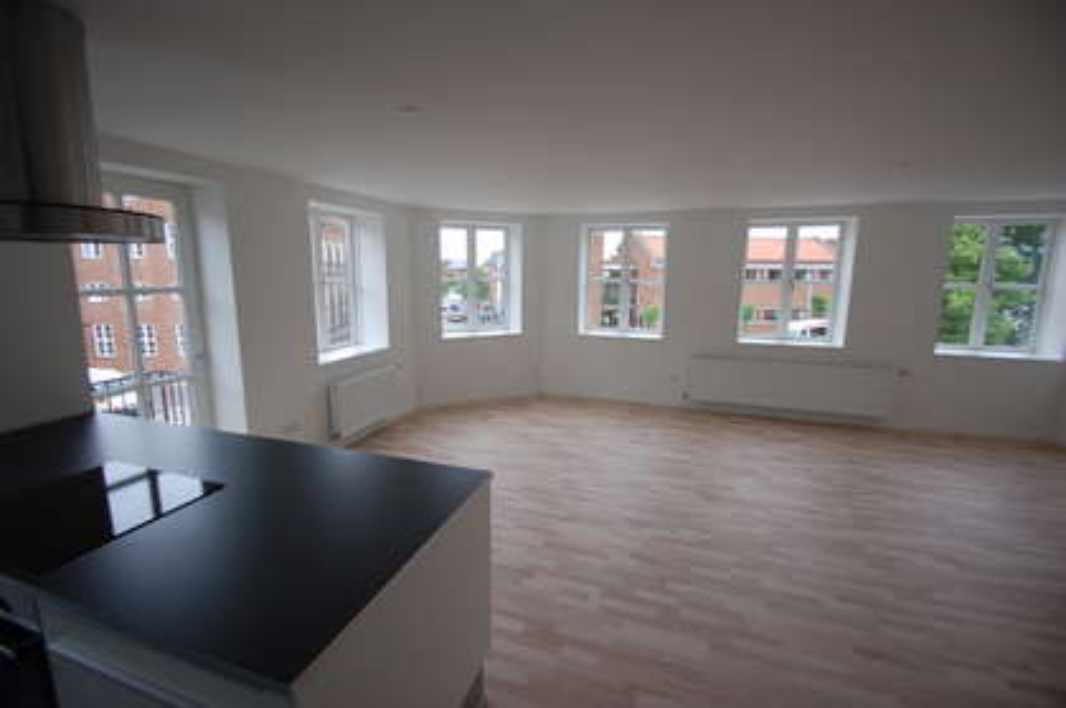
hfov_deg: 100.5
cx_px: 533
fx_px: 444
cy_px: 354
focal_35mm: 15
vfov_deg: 77.2
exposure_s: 1/100
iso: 200
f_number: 3.5
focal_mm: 10
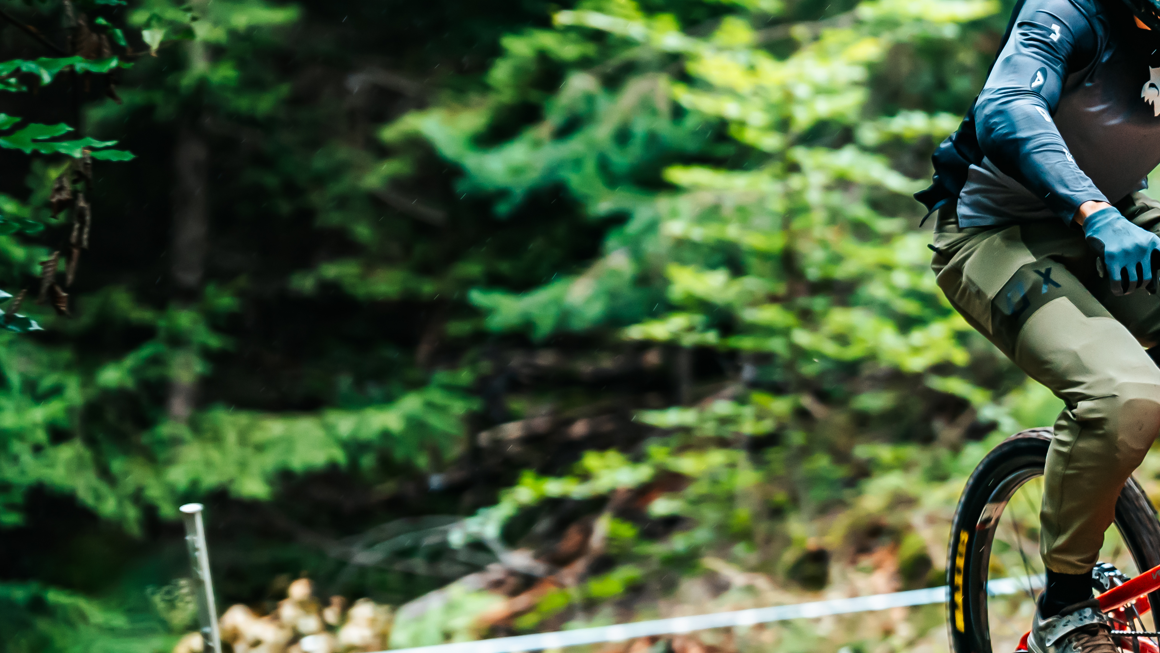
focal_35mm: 313
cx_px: 1278
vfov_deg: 3.9
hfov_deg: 6.9
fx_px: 9628
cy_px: 441
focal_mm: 129
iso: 800
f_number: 3.2
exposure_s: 1/400
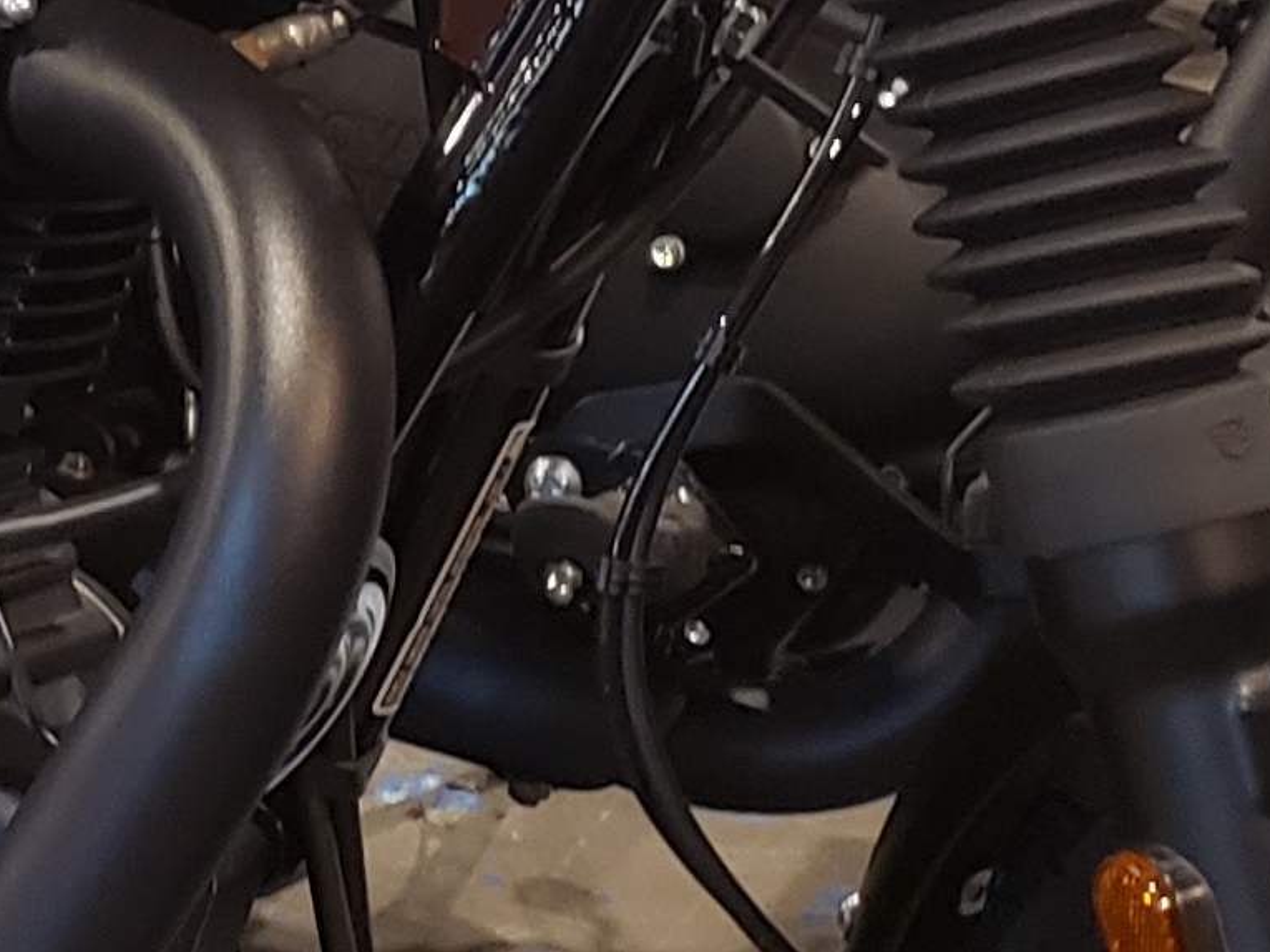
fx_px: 5027
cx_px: -274
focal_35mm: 137
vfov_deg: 10.7
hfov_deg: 14.0
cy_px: -121
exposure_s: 1/13
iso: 250
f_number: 1.5
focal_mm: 4.3
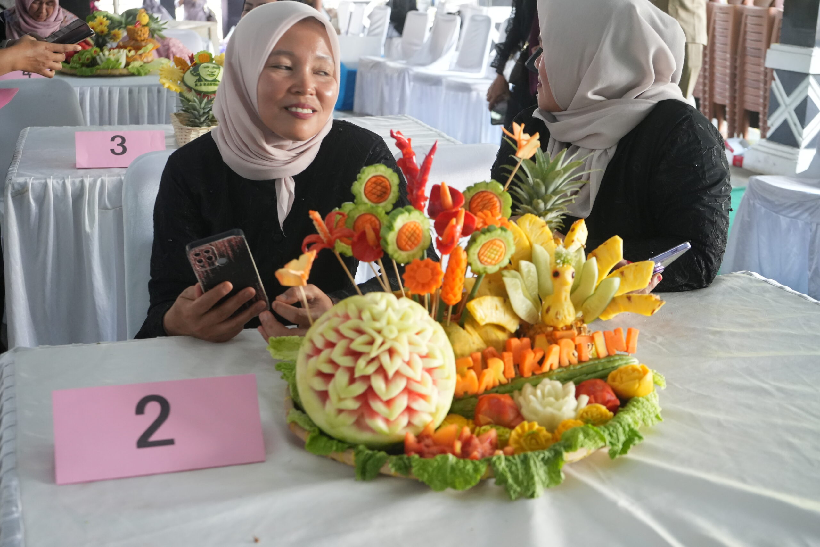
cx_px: 410
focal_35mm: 44
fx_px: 1002
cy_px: 274
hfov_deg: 44.5
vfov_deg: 30.5
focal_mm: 44
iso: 4000
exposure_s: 1/160
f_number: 5.6
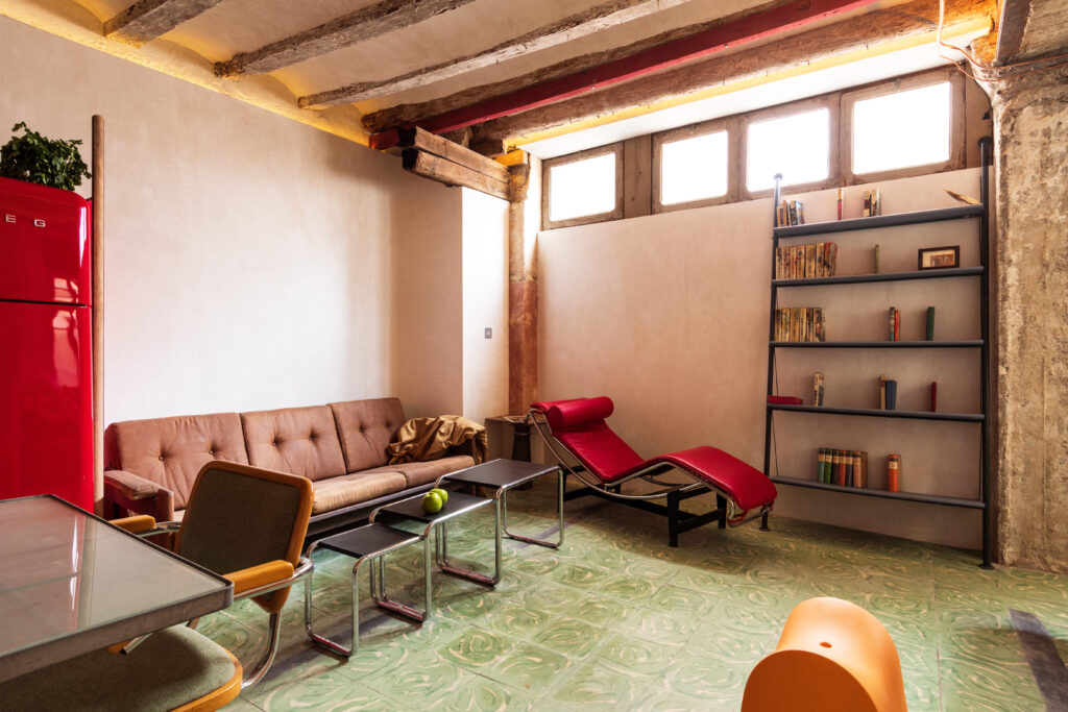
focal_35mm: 18
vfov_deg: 67.4
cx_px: 534
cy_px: 356
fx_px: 534
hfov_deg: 90.0
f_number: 8
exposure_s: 2
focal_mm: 12
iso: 100
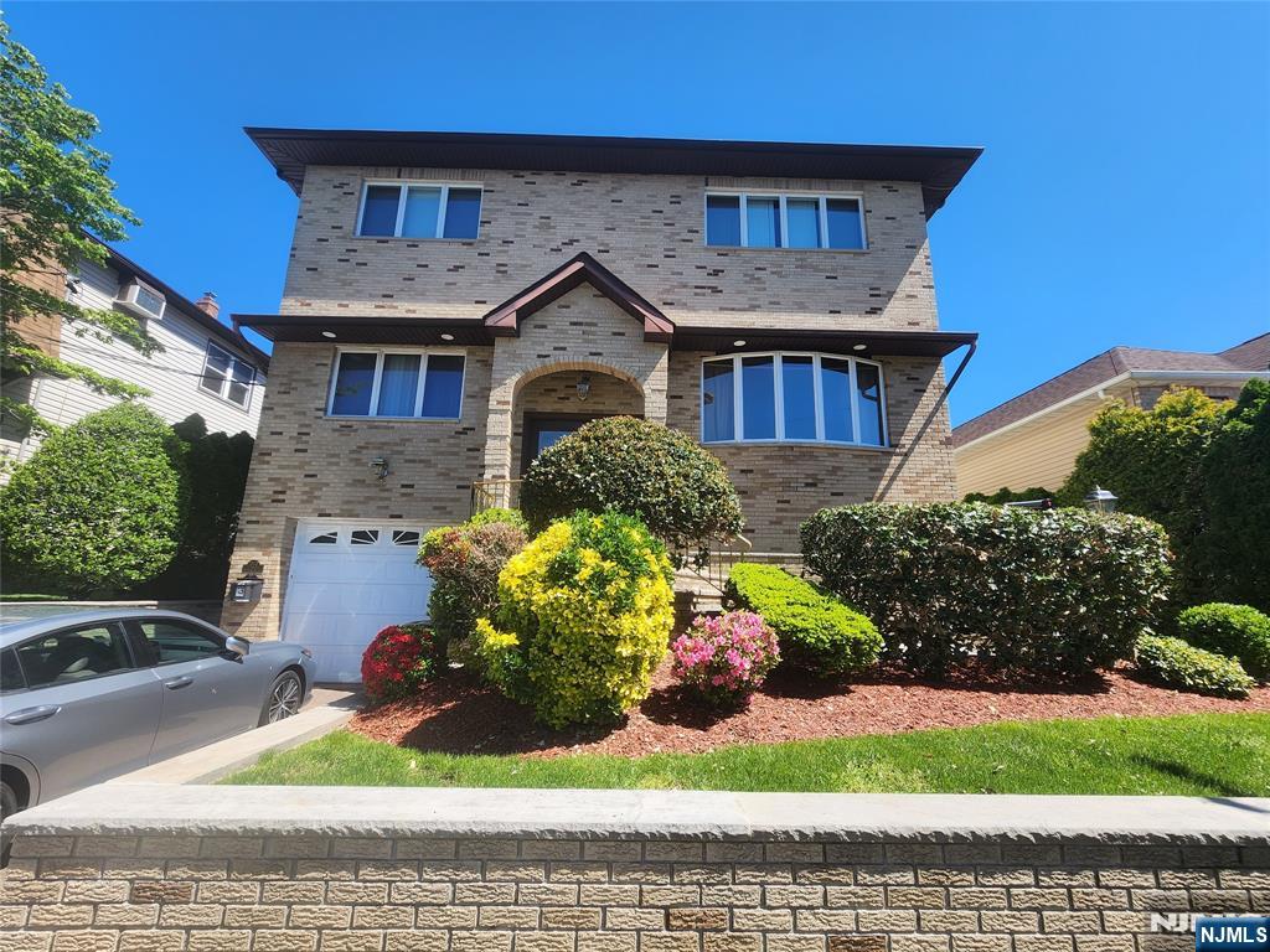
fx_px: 477
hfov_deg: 106.2
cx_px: 635
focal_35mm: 13
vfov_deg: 89.9
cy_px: 476
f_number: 2.2
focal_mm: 2.2
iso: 50
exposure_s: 1/914
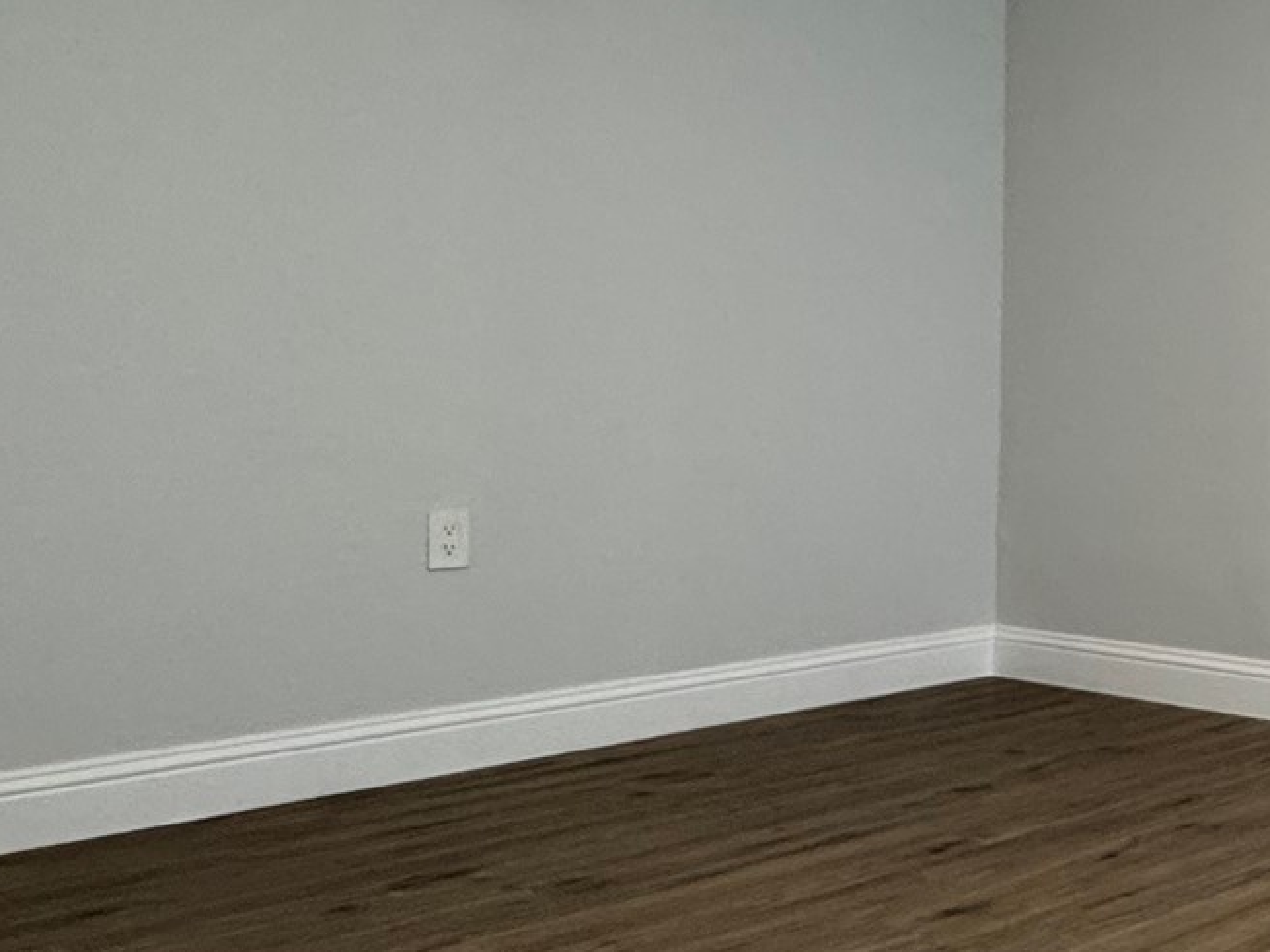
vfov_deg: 32.8
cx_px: 1572
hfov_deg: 33.6
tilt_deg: -0.4
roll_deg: -0.9
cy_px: 389
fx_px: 1614
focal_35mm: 44
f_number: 2.2
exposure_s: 1/120
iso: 320
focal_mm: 2.22
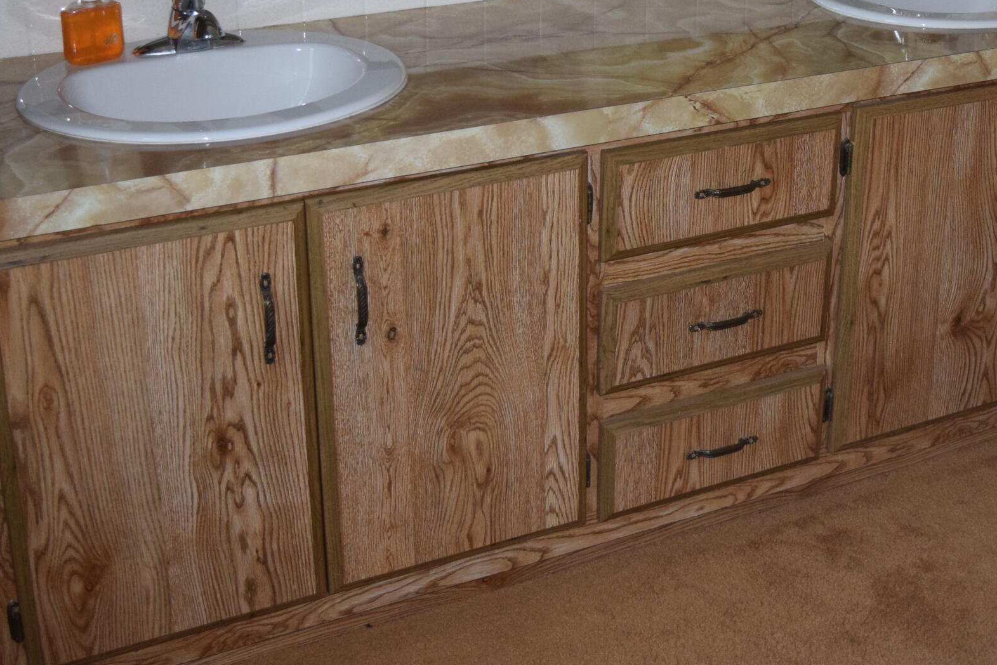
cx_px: 772
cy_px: 113
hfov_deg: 31.2
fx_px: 1745
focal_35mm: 63
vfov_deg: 21.3
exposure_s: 1/60
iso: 1250
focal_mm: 22
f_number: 3.8
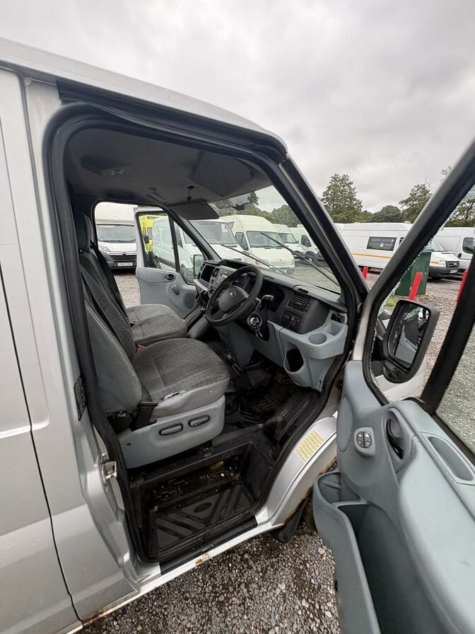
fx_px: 256
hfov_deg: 85.7
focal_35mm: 14
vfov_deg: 102.1
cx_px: 238
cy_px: 317
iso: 64
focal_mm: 2.22
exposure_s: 1/99
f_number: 2.2
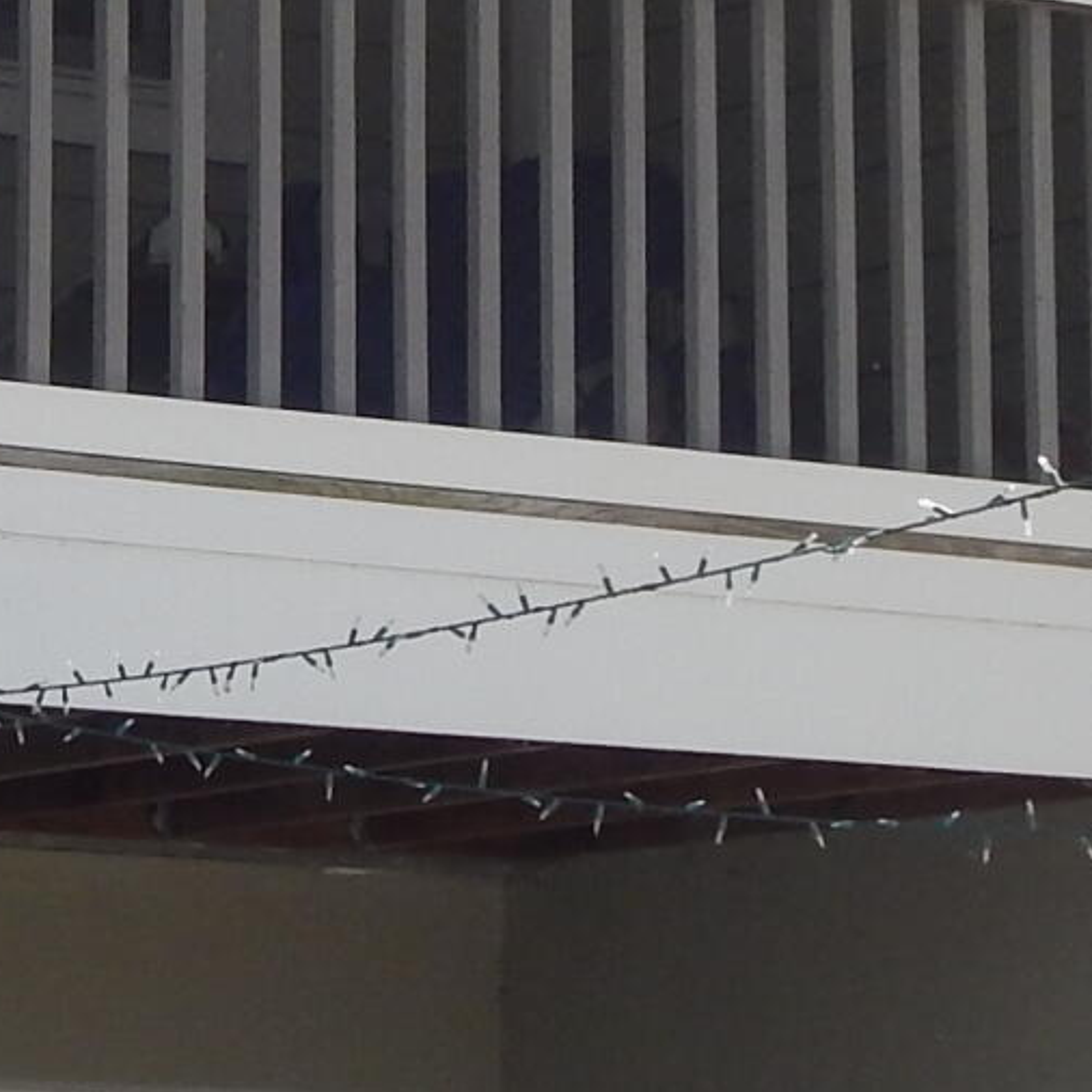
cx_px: 235
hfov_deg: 8.8
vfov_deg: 8.8
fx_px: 7102
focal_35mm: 199
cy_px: 229
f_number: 3.4
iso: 125
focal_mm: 6.8
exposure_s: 1/400
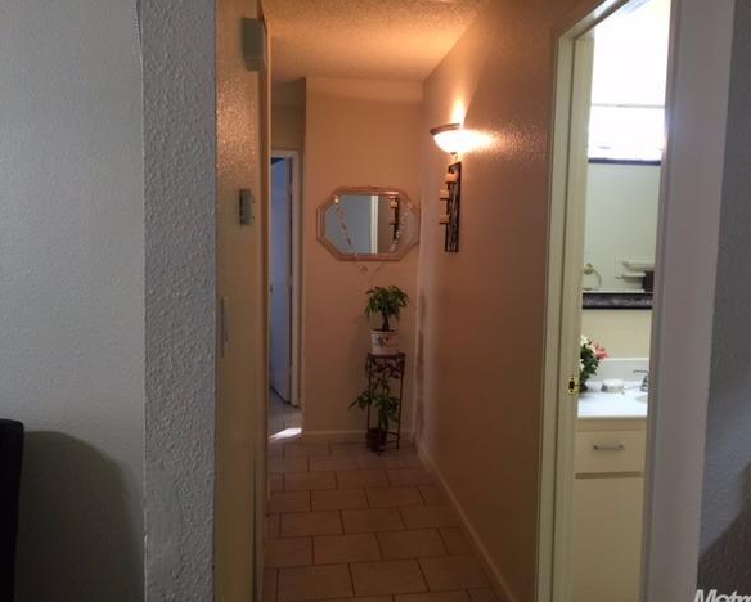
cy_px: 306
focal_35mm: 31
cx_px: 409
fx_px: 689
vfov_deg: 47.2
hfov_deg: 57.1
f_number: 2.2
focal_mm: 4.15
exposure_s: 1/15
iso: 50
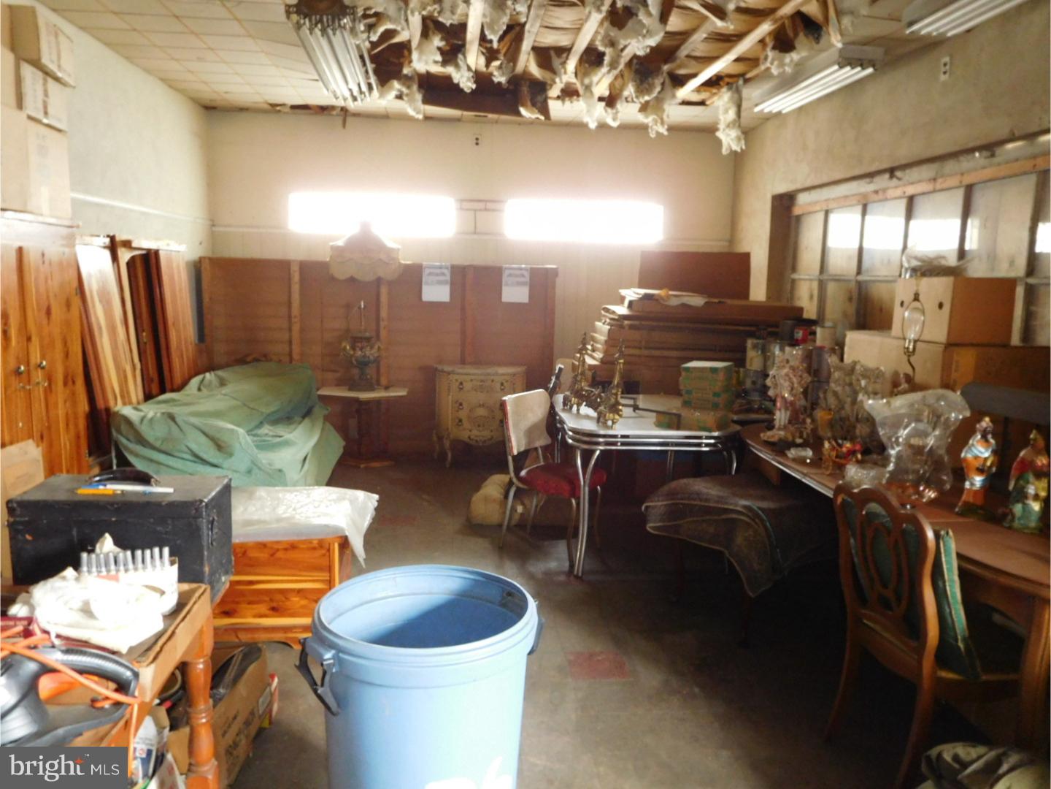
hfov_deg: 69.4
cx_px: 526
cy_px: 394
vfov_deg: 54.9
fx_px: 759
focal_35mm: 25
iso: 500
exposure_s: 1/8
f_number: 3.4
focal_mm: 4.5
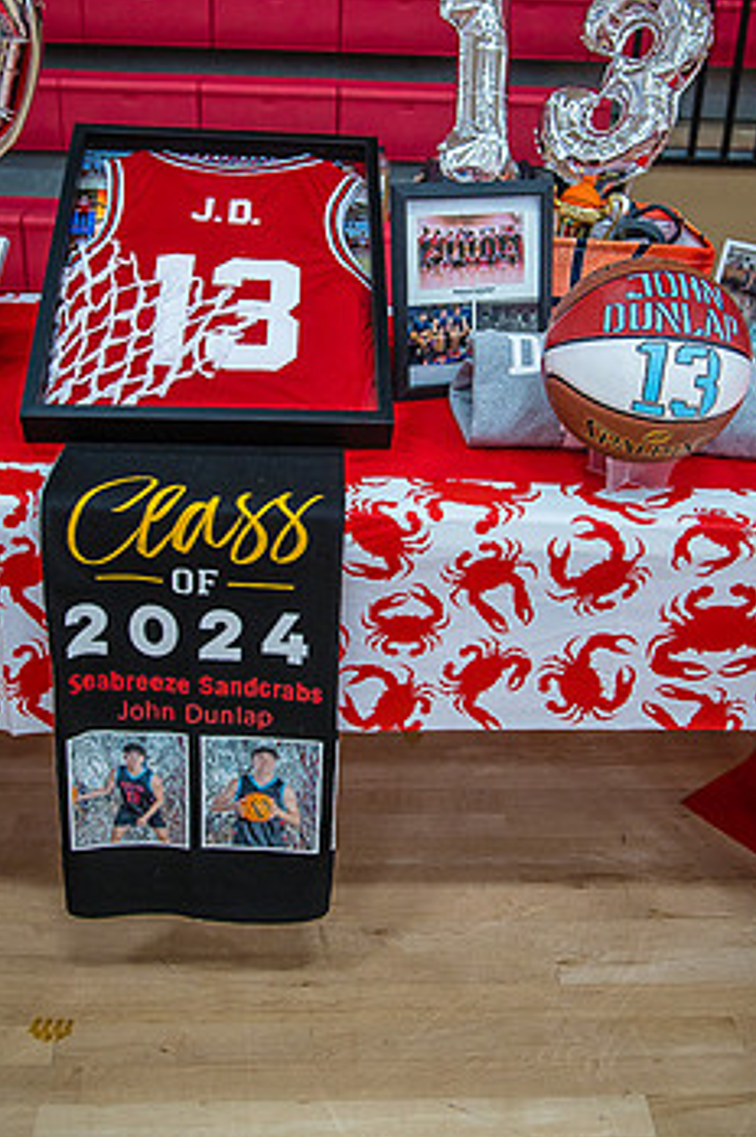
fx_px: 1262
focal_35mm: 40
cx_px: 380
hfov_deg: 33.3
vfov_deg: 48.2
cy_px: 459
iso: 2000
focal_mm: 31
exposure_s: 1/320
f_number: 4
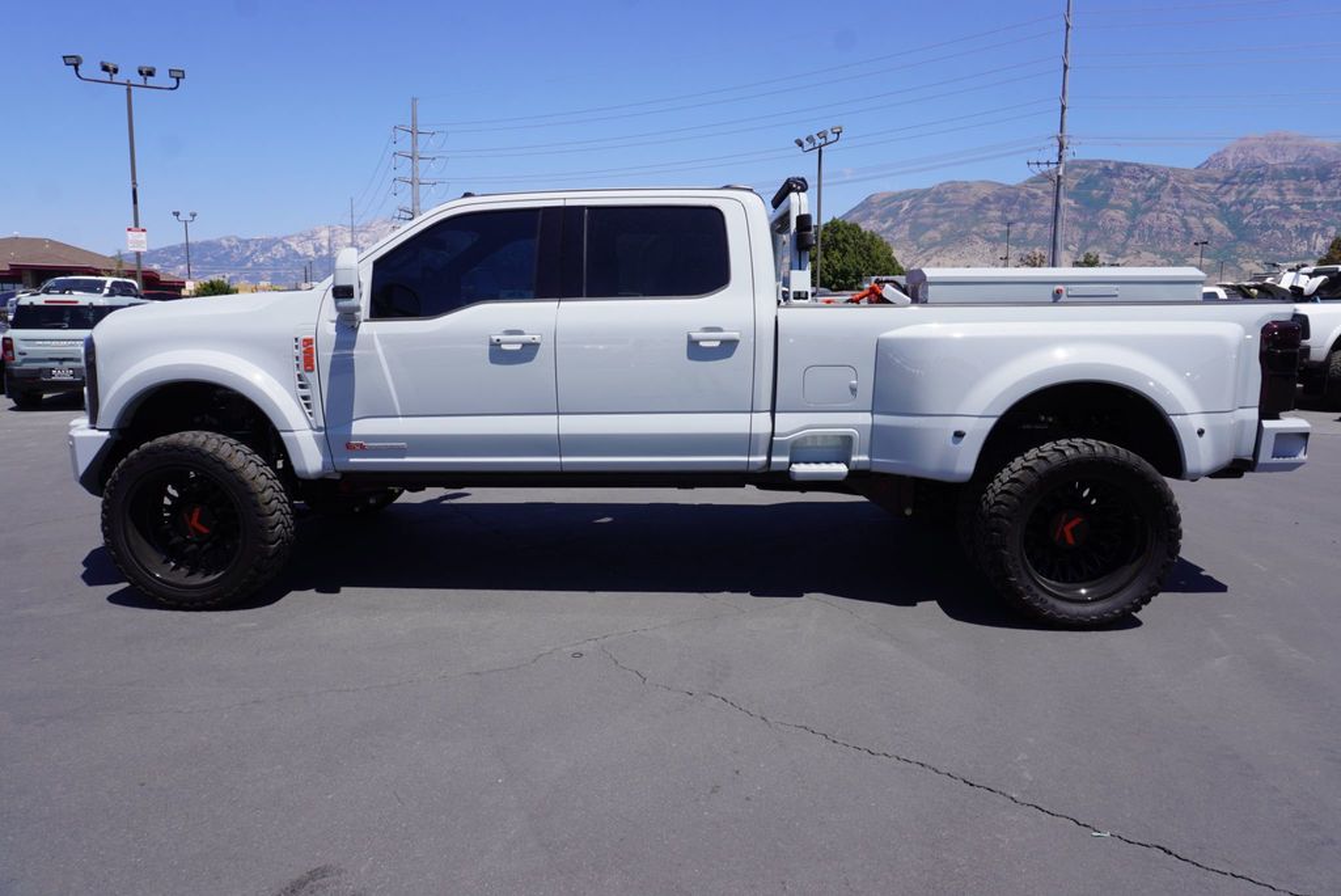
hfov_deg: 73.7
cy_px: 448
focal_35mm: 24
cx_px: 670
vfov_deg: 53.2
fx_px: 894
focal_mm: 16
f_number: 10
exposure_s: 1/160
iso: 100
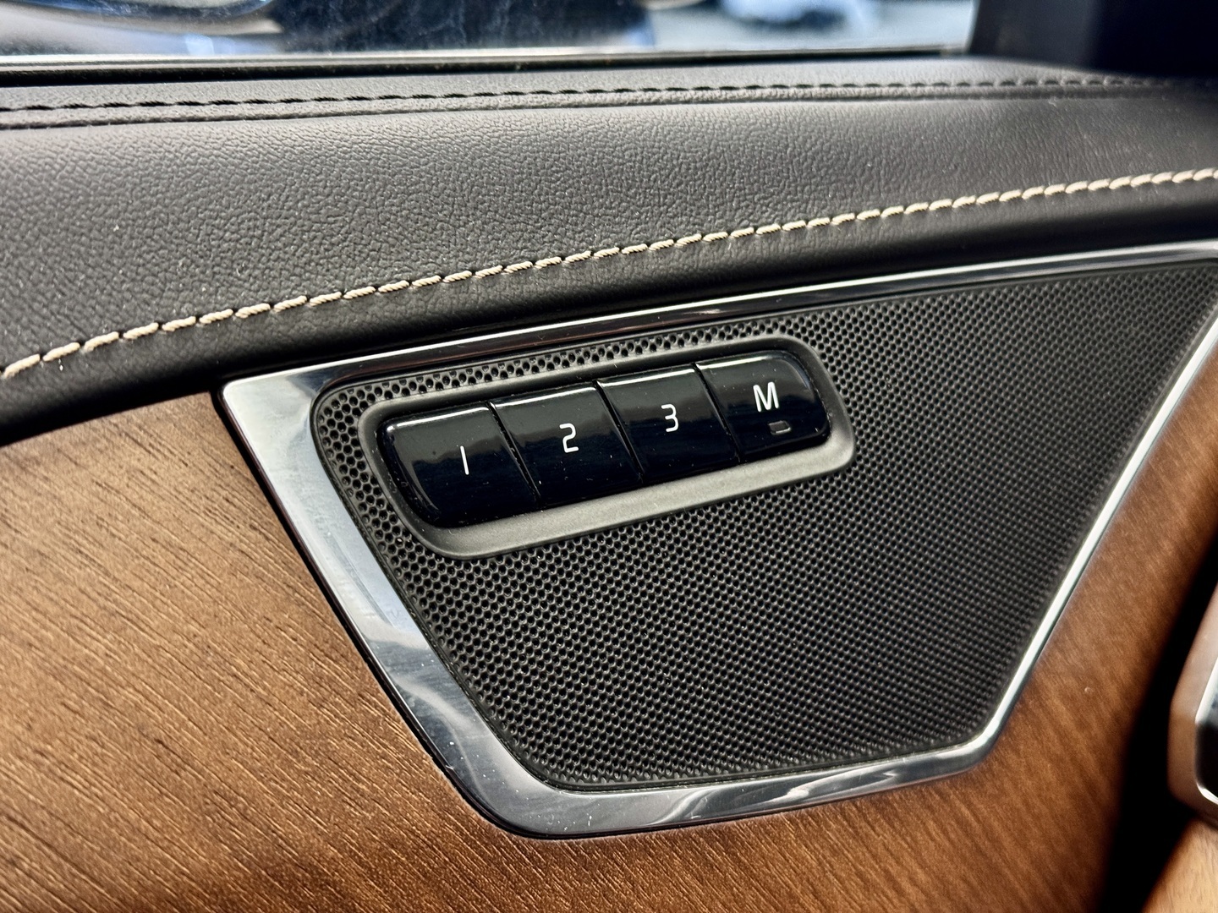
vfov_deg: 30.3
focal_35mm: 48
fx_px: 1689
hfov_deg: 39.7
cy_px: 456
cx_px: 609
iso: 320
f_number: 1.78
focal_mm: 6.76
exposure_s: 1/33
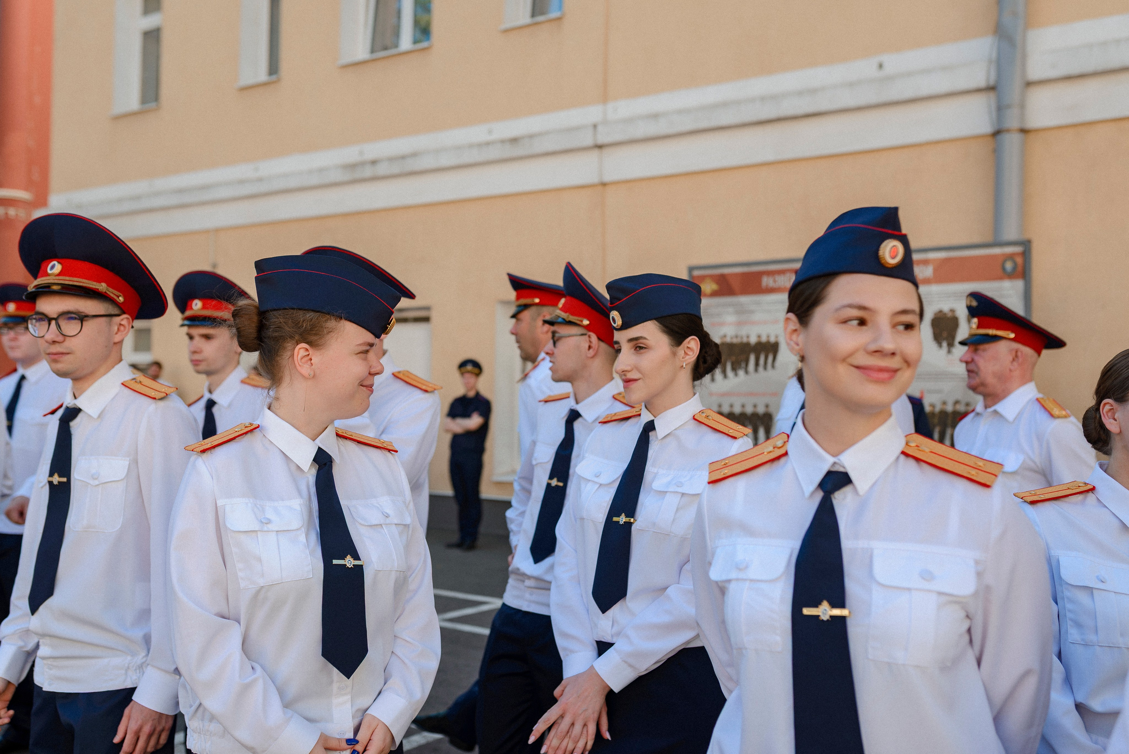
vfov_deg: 37.9
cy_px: 377
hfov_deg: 54.4
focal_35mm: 35
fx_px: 1098
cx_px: 564
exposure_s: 1/640
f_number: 3.2
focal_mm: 35
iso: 100
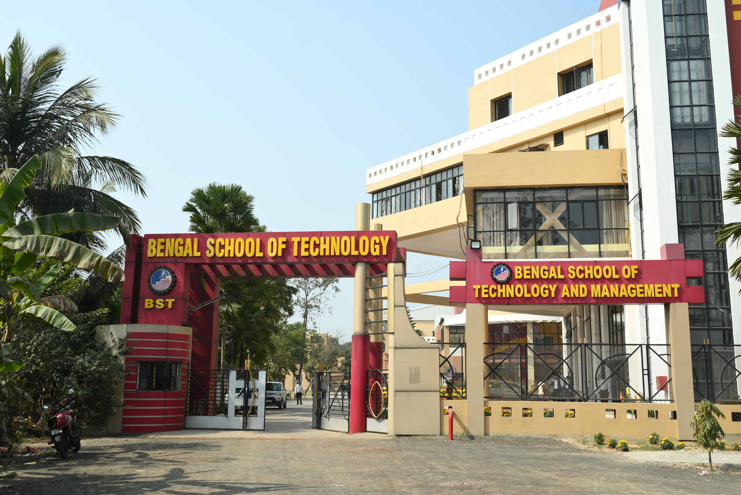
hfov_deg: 54.4
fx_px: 721
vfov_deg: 37.9
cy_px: 248
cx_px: 370
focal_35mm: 35
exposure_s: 1/200
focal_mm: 35
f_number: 9
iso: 125
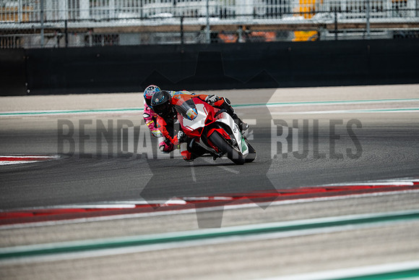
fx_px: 4889
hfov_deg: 4.9
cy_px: 140
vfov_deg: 3.3
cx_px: 210
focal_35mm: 420
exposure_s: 1/1600
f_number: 2.8
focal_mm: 280
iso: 320
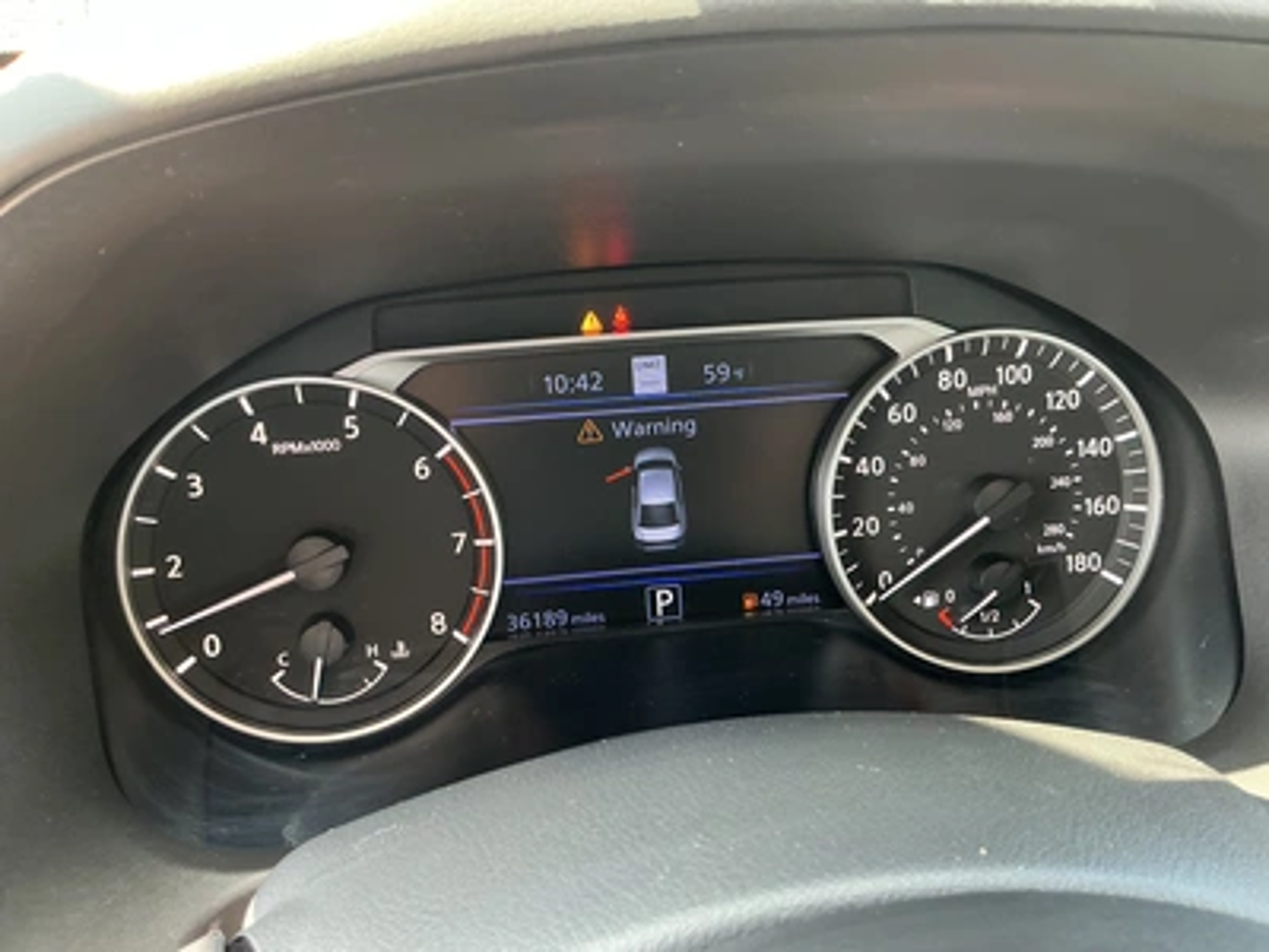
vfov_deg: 49.7
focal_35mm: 28
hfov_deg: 63.4
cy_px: 476
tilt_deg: -26.7
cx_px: 634
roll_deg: +1.1
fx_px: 1026
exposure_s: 1/60
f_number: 1.8
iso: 100
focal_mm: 3
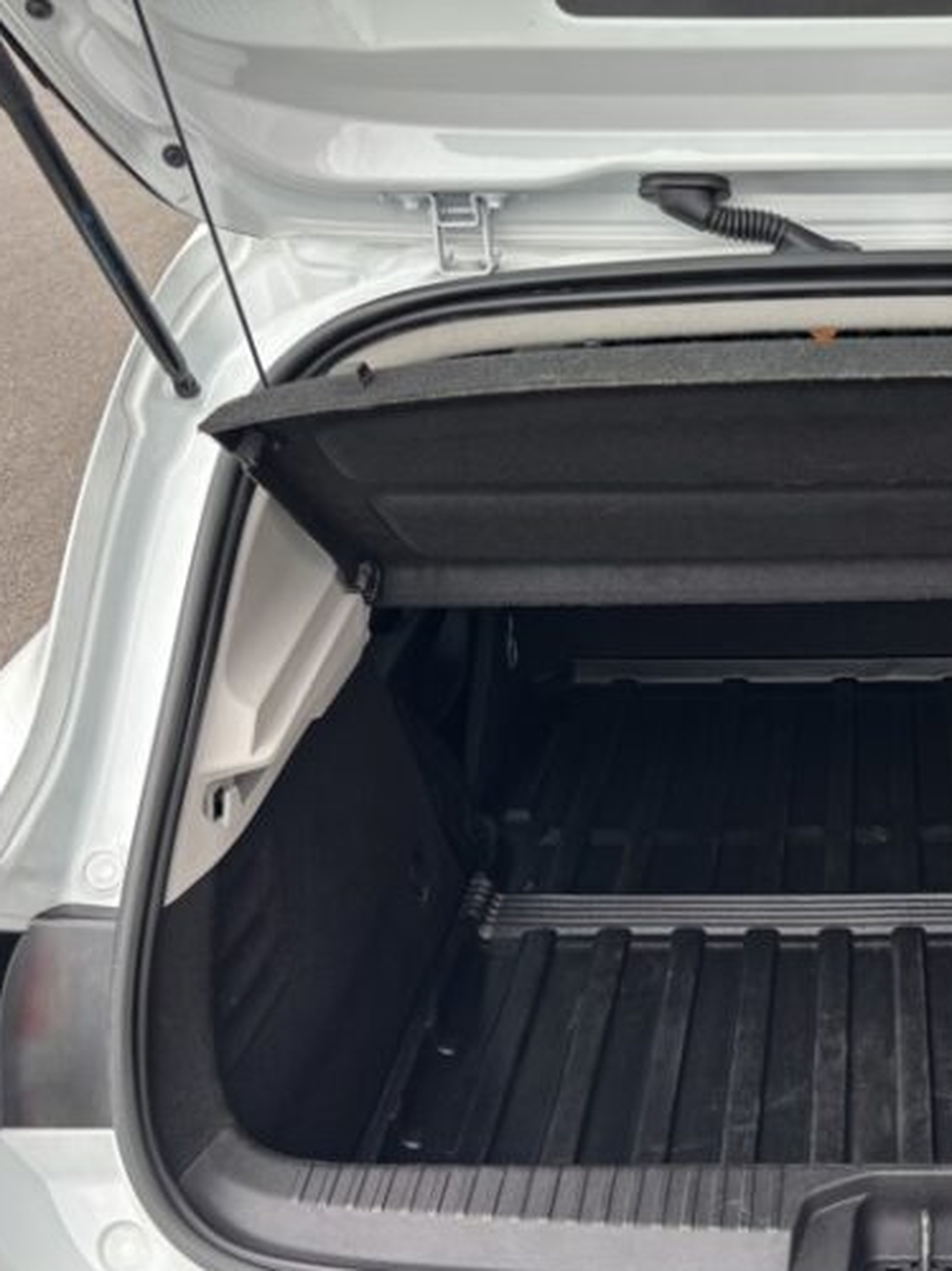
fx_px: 1467
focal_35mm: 40
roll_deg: +0.7
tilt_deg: -31.2
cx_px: 865
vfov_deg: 46.7
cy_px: 723
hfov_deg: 33.9
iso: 32
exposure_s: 1/121
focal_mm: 5.96
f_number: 1.6
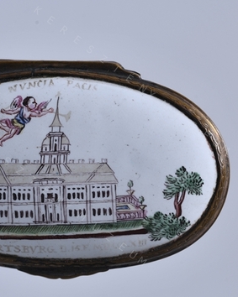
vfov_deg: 10.8
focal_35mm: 178
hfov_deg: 8.7
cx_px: 65
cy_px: 169
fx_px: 1568
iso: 100
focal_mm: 105
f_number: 13
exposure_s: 1/125
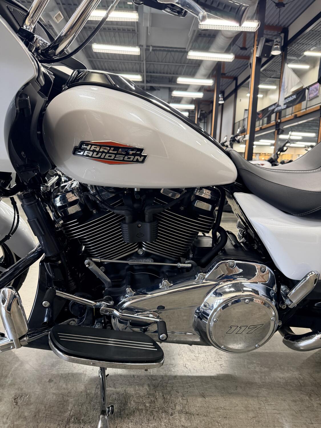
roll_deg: -2.3
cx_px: 160
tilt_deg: -8.3
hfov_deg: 56.8
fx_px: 297
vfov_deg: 71.6
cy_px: 214
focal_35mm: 24
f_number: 1.78
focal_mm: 6.76
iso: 250
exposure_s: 1/60
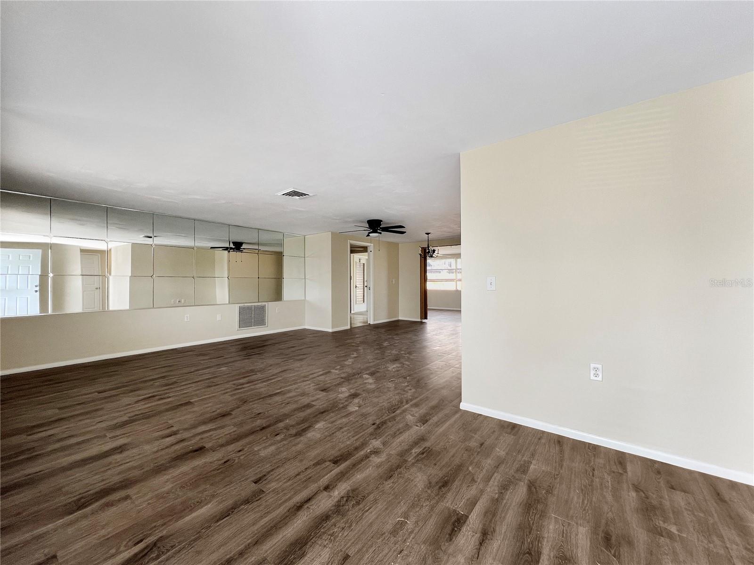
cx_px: 377
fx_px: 283
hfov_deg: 106.2
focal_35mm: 13
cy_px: 282
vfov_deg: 89.9
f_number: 1.8
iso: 64
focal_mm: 1.57
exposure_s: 1/99
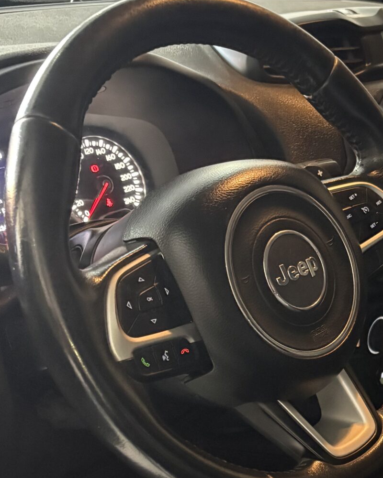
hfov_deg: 22.3
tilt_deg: -26.6
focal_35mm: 65
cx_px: 410
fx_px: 921
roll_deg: -3.7
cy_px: 365
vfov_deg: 28.7
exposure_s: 1/29
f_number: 1.6
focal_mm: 5.96
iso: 1000
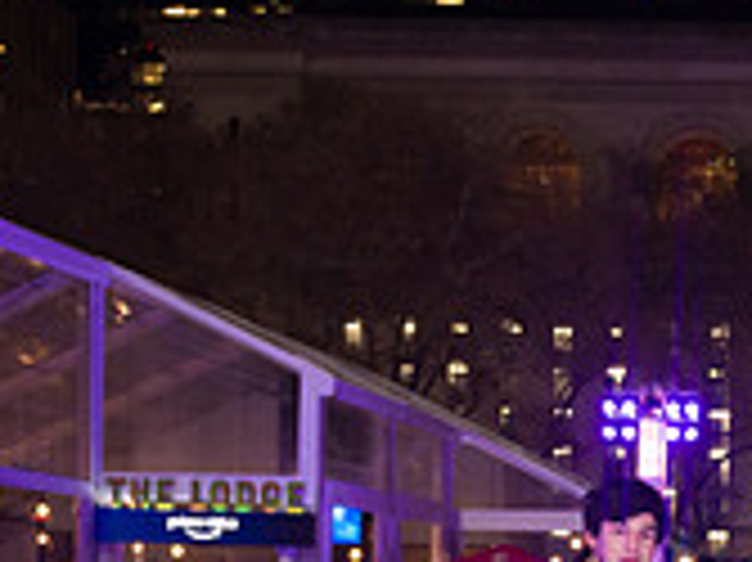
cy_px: 695
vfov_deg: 16.2
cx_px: 1000
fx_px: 1889
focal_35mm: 87
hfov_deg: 20.4
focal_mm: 26
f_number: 3.2
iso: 2000
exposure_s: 1/125
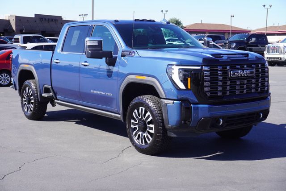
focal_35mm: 57
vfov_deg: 23.8
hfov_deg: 35.0
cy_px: 96
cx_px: 143
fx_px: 453
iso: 100
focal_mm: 38
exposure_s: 1/100
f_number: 9
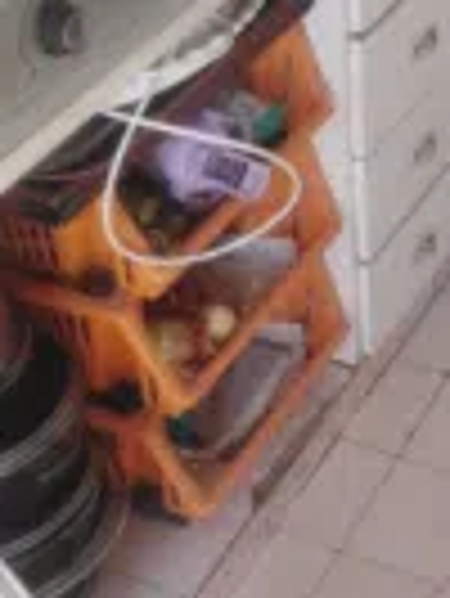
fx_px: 1298
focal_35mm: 75
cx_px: 261
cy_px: 324
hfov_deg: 19.7
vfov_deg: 26.0
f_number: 2.2
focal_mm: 3.37
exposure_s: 1/30
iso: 285
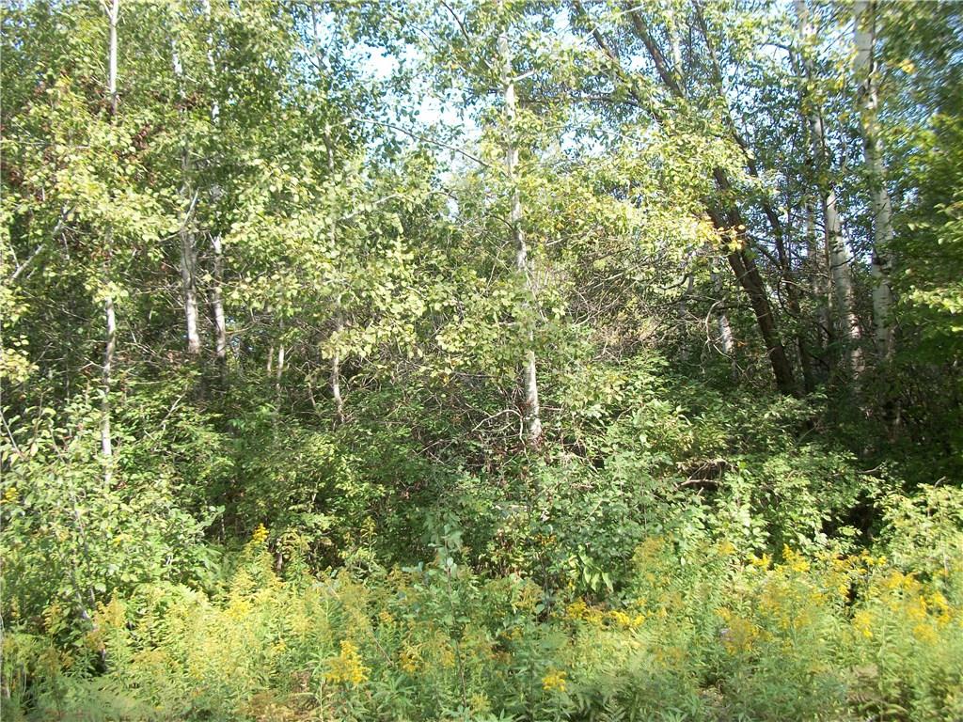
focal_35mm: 32
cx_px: 482
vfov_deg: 44.2
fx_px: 890
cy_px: 361
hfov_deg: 56.8
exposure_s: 1/160
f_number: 2.9
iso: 80
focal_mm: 5.7
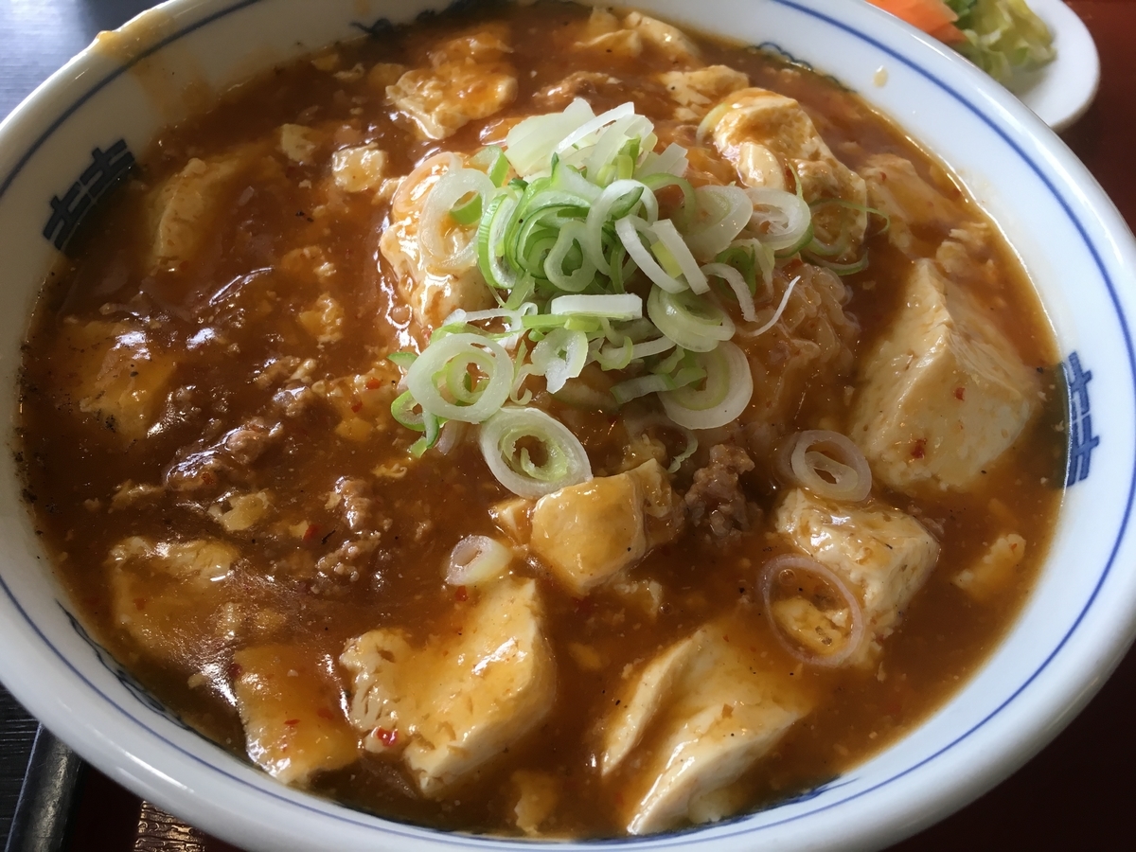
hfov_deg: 61.7
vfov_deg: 48.2
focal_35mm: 29
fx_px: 952
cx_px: 568
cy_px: 426
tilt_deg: -54.2
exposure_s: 1/30
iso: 25
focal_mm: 4.15
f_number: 2.2
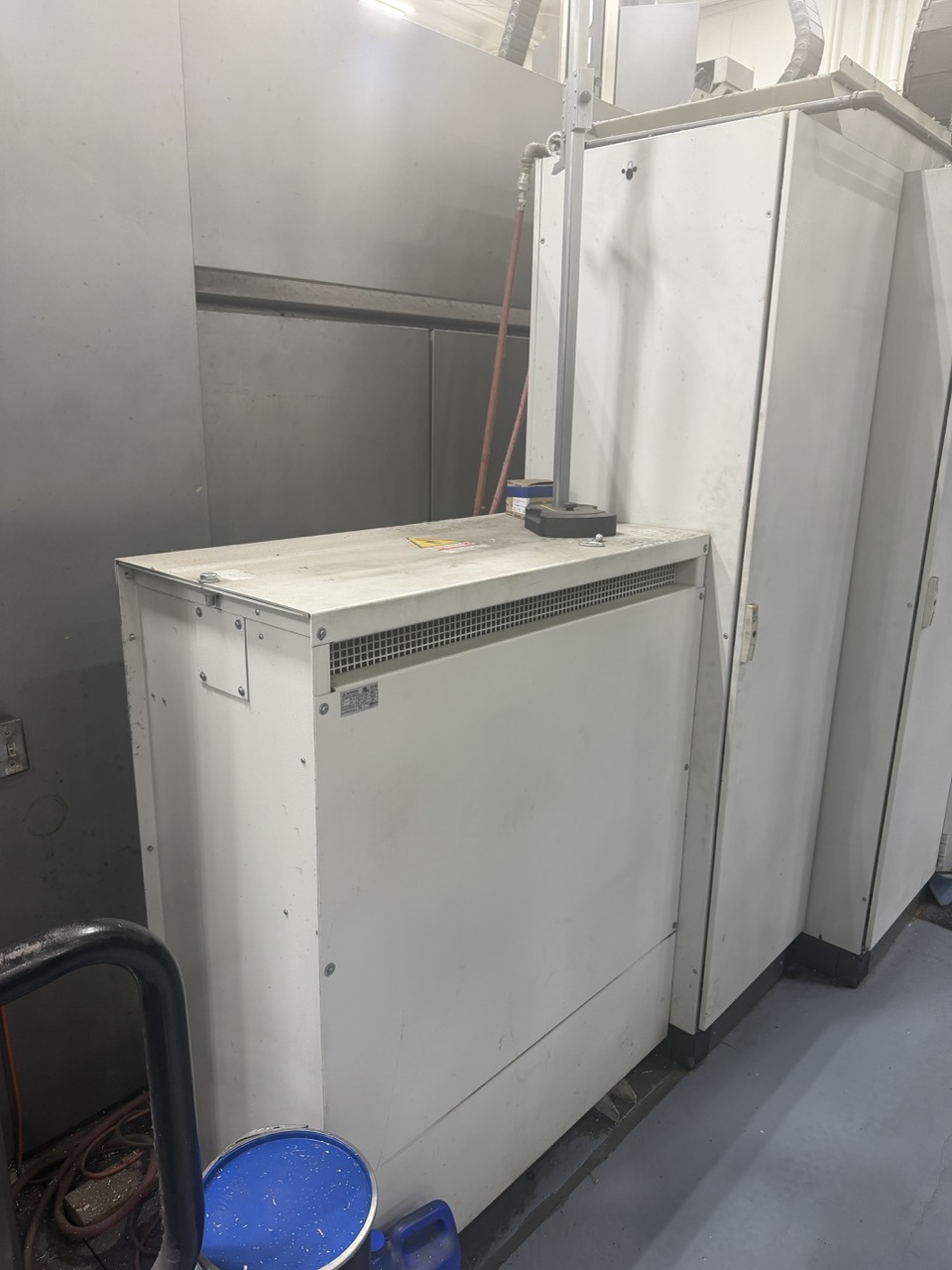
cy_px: 635
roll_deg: -1.8
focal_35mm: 24
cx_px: 476
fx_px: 880
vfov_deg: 71.6
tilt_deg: -14.2
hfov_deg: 56.8
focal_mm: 6.76
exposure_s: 1/121
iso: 160
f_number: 1.78
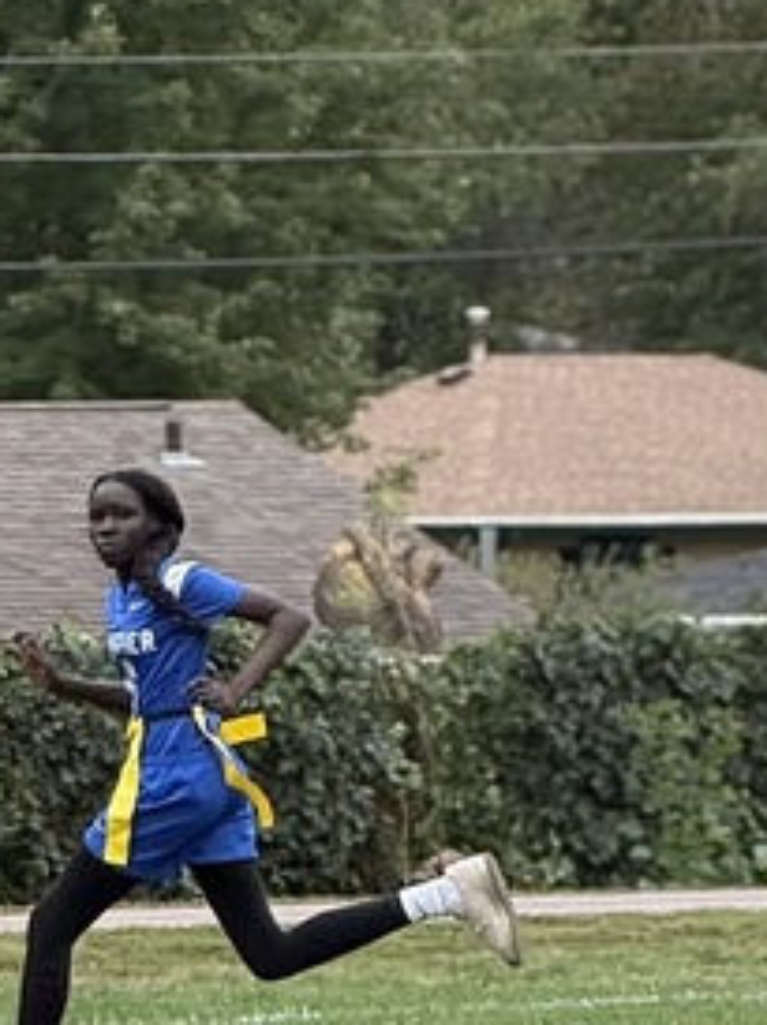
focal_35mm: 449
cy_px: 666
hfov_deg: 3.3
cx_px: 11
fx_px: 13286
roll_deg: -0.6
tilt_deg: -0.4
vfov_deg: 4.4
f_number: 2.8
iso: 50
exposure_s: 1/181
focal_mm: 15.66
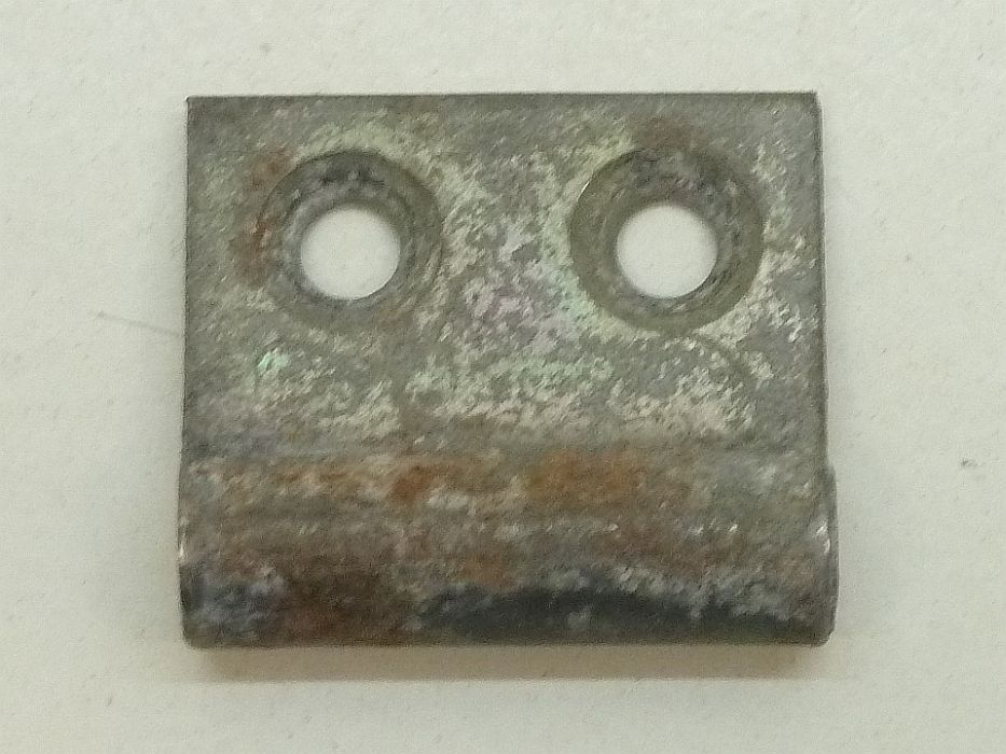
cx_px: 503
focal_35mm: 59
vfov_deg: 24.8
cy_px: 377
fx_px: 1715
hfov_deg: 32.7
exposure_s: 1/40
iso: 320
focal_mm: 9.7
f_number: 3.9
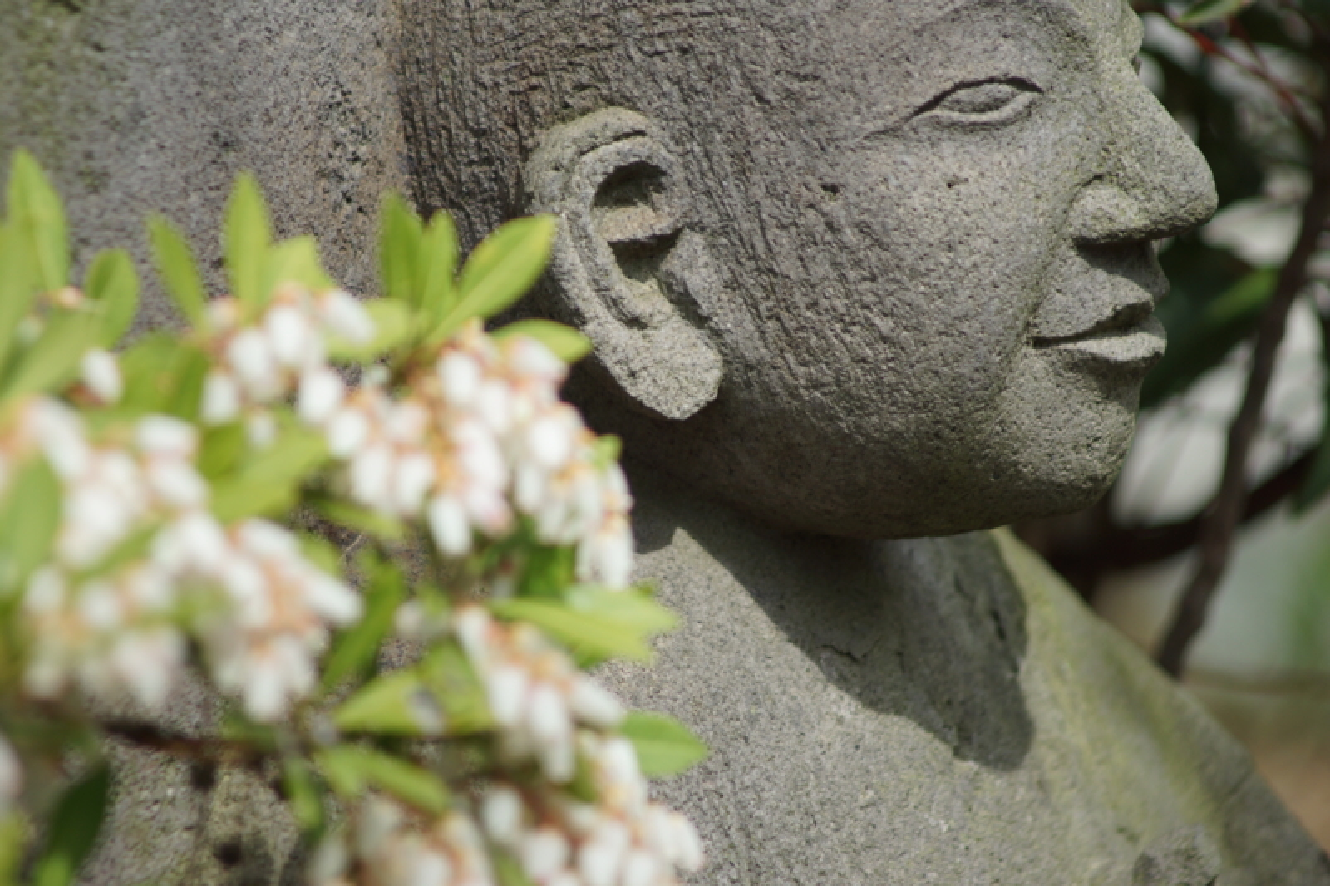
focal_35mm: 270
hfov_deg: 7.6
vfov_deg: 5.1
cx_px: 665
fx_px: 9972
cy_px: 443
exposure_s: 1/320
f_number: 4.5
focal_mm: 180
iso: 100
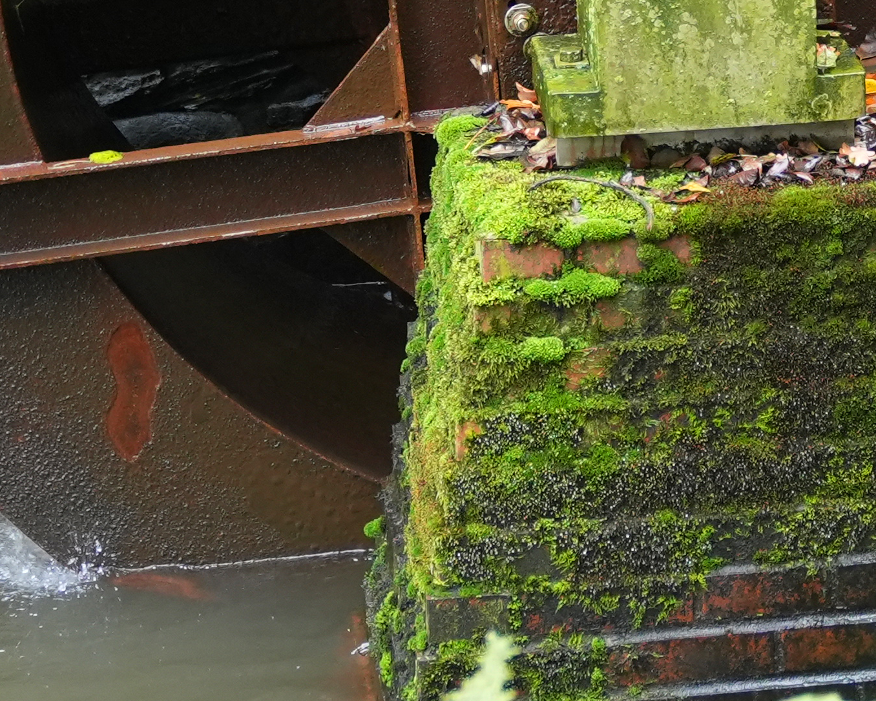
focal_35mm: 194
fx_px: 5030
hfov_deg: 9.8
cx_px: 1123
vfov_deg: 7.8
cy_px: -300
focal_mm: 40
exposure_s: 1/160
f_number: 2.8
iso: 1600
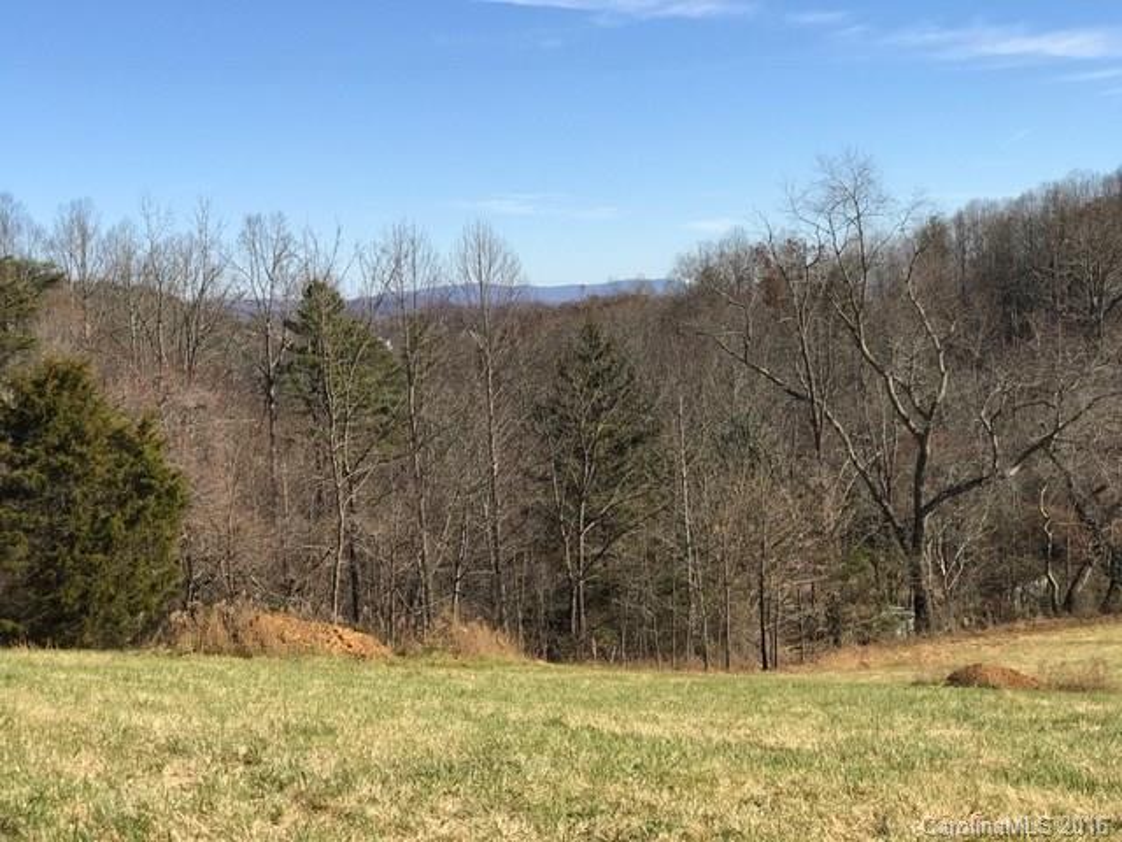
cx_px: 561
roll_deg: +3.2
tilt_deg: -4.1
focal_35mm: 57
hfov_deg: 33.8
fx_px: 1848
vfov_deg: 25.7
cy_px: 421
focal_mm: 6.6
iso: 20
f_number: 2.8
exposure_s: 1/736
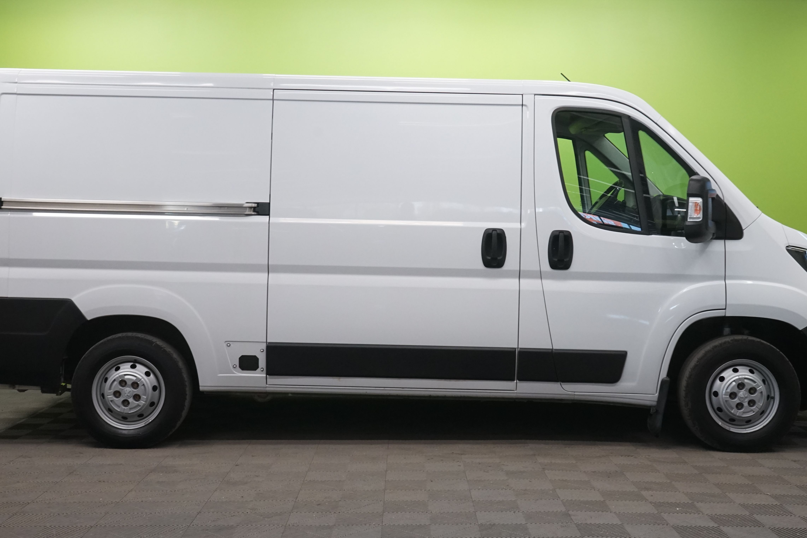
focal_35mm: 46
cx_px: 409
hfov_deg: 42.7
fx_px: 1031
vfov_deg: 29.2
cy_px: 220
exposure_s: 1/25
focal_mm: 35
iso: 2000
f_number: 9
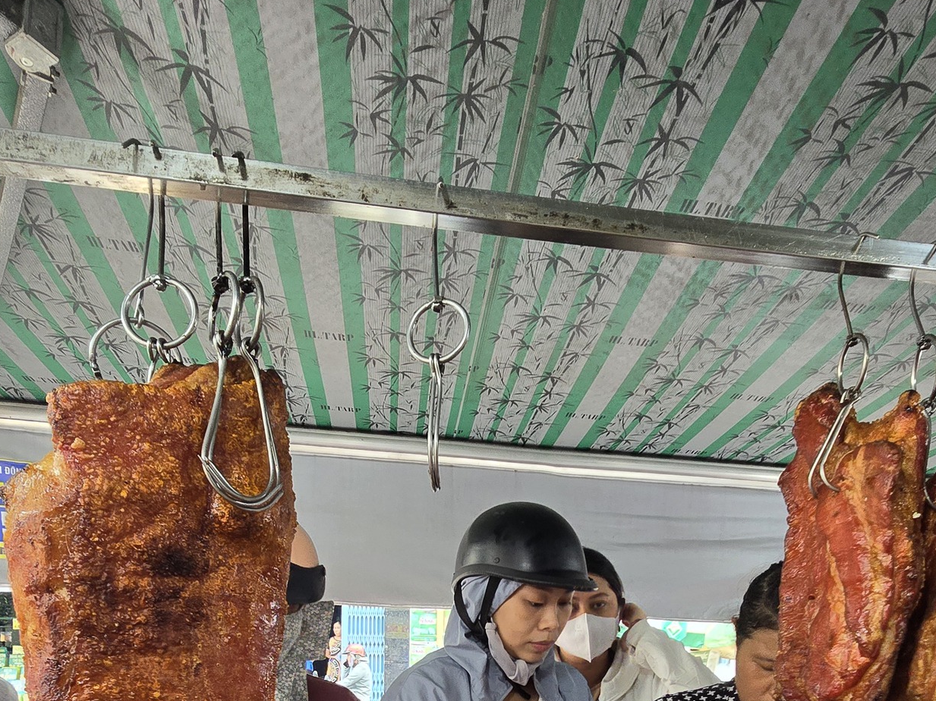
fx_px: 730
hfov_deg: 65.1
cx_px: 525
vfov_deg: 43.7
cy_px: 706
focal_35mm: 27
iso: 125
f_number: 2.2
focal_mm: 2.2
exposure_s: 1/81
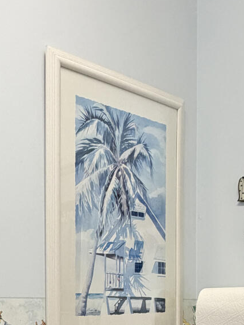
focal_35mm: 49
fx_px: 460
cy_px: 320
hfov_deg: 27.8
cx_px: -5
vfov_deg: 35.4
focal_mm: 2.22
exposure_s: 1/120
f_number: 2.2
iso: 200
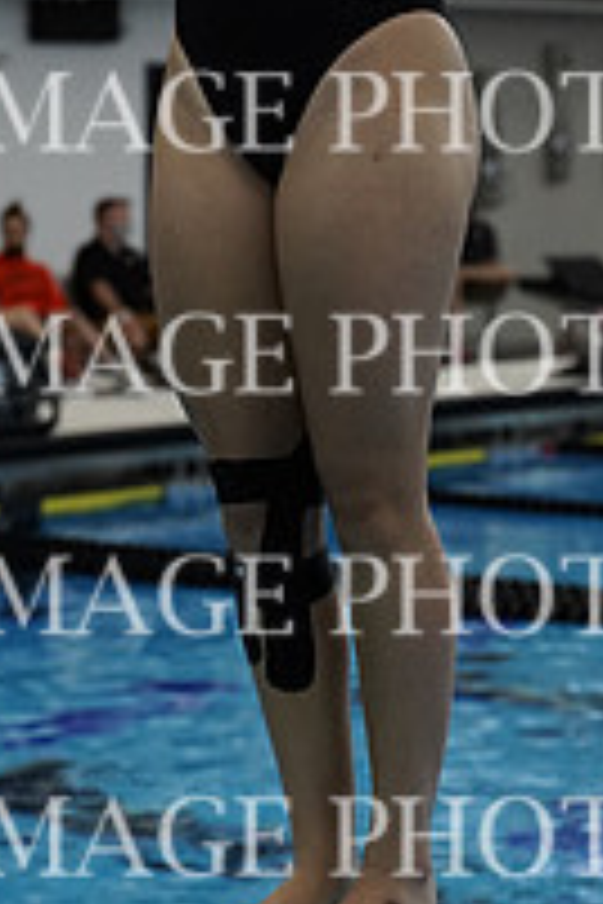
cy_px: -9
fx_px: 3919
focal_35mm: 156
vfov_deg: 13.0
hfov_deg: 8.8
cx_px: 299
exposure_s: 1/1250
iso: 3200
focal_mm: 54
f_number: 3.2
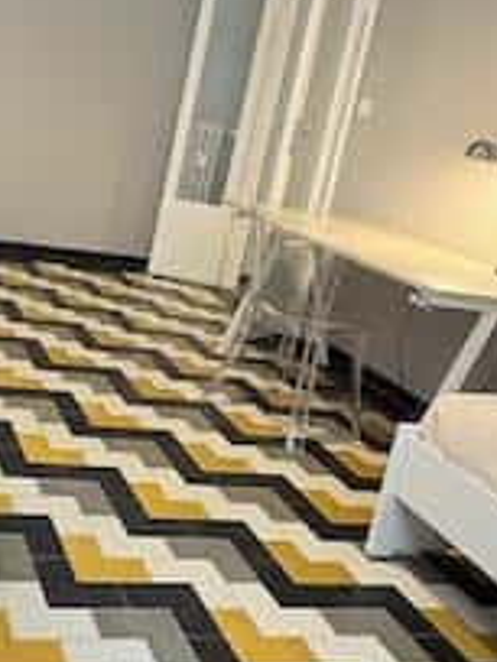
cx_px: 49
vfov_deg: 42.5
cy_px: 234
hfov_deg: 31.3
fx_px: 842
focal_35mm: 44
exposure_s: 1/50
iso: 500
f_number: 2.2
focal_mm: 2.22
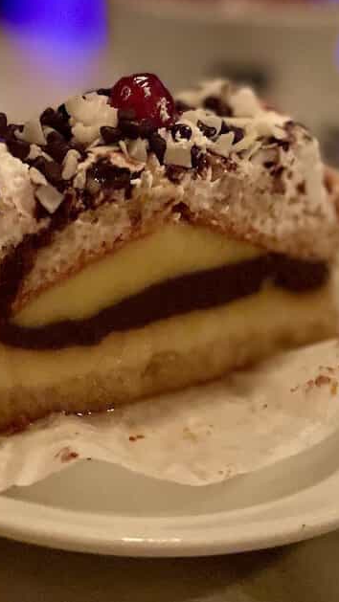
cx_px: 152
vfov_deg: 37.8
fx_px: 863
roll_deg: -3.8
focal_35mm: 54
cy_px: 174
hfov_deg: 22.2
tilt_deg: -18.7
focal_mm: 4.2
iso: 1000
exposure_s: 1/30
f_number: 1.6
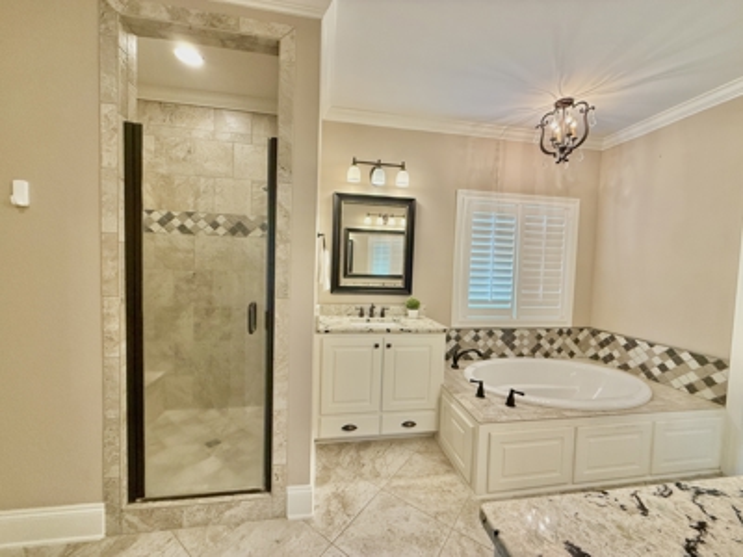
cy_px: 278
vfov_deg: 85.7
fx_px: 300
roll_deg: -2.0
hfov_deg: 102.1
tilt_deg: -2.3
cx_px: 372
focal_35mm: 14
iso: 200
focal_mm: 2.22
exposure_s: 1/120
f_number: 2.2
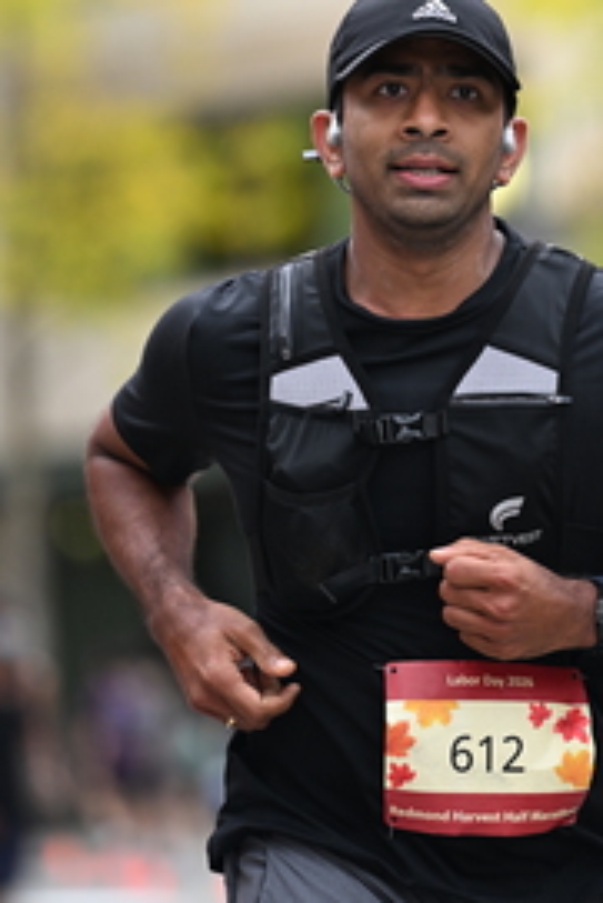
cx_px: 495
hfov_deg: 3.9
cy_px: 343
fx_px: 8907
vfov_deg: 5.8
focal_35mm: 355
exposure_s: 1/2000
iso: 640
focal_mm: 175
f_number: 2.8
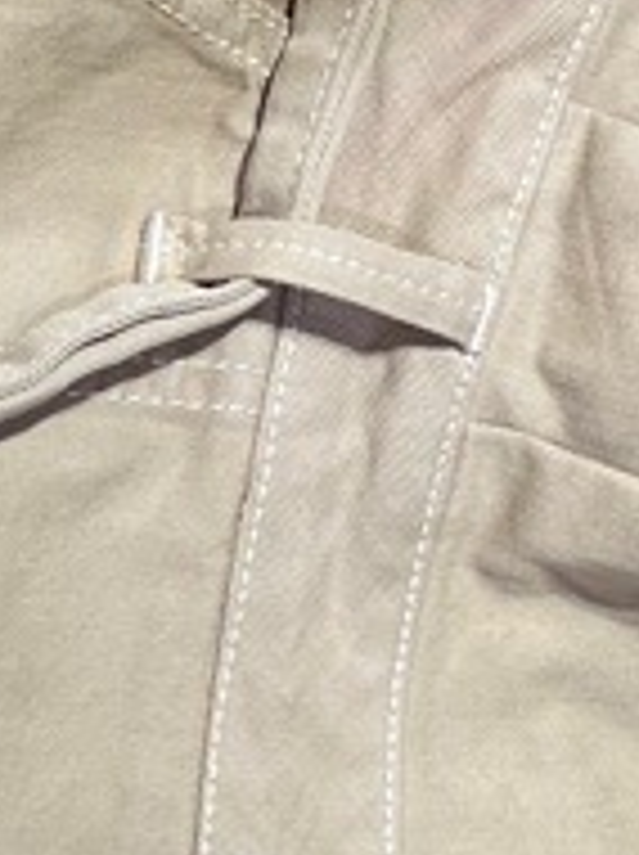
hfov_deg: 10.1
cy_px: 1058
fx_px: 3380
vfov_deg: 13.9
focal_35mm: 137
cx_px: -580
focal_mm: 5.1
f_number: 1.6
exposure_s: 1/50
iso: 125
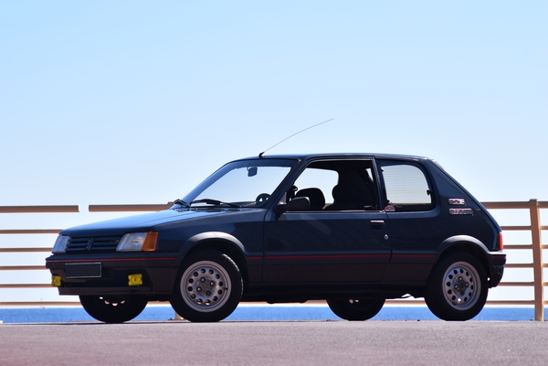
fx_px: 3082
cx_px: 274
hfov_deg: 10.2
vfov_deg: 6.8
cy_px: 183
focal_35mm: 202
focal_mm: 135
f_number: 7.1
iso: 200
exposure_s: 1/800
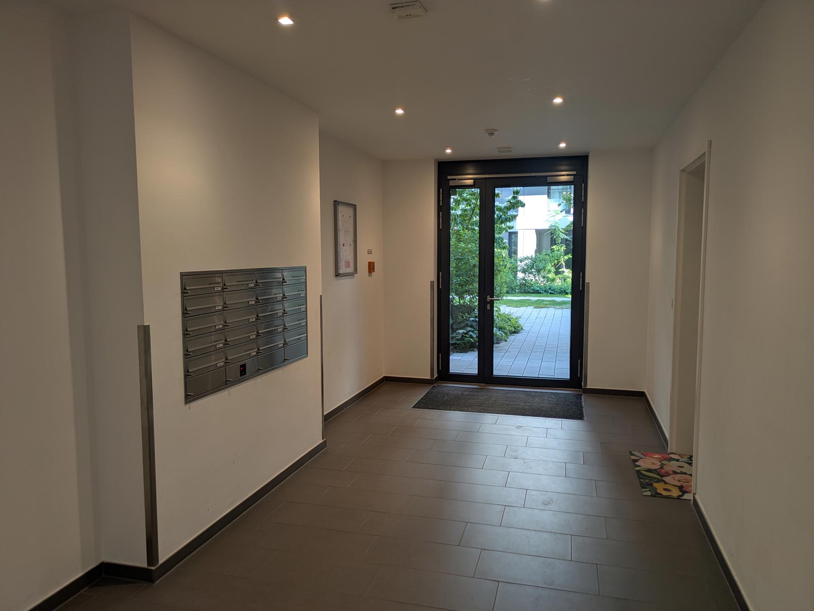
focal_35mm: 25
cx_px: 407
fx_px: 588
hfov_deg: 69.4
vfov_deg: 54.9
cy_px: 306
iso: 58
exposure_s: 1/100
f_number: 1.89
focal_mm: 5.43
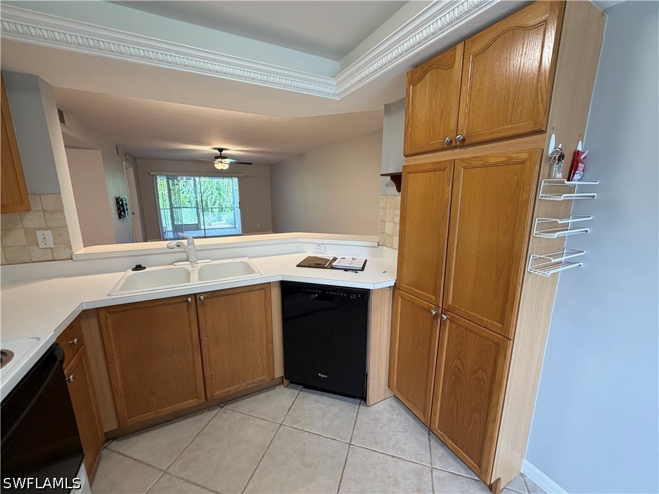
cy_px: 247
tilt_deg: -10.2
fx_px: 267
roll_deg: -0.3
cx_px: 330
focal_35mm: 14
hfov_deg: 102.1
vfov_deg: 85.7
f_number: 2.2
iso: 160
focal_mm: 2.22
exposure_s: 1/60
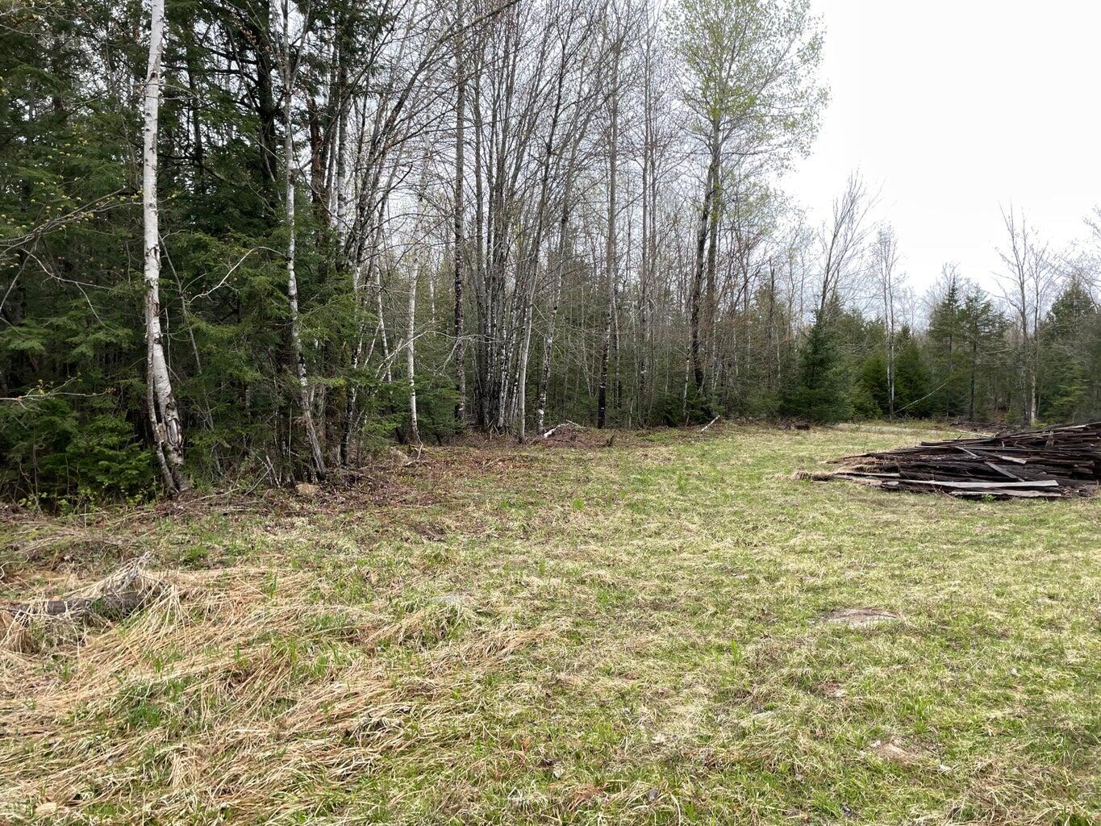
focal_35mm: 26
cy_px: 413
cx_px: 550
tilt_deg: -1.1
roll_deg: -1.8
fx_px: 827
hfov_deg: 67.3
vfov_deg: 53.1
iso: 32
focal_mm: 4.2
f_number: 1.6
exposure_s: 1/698
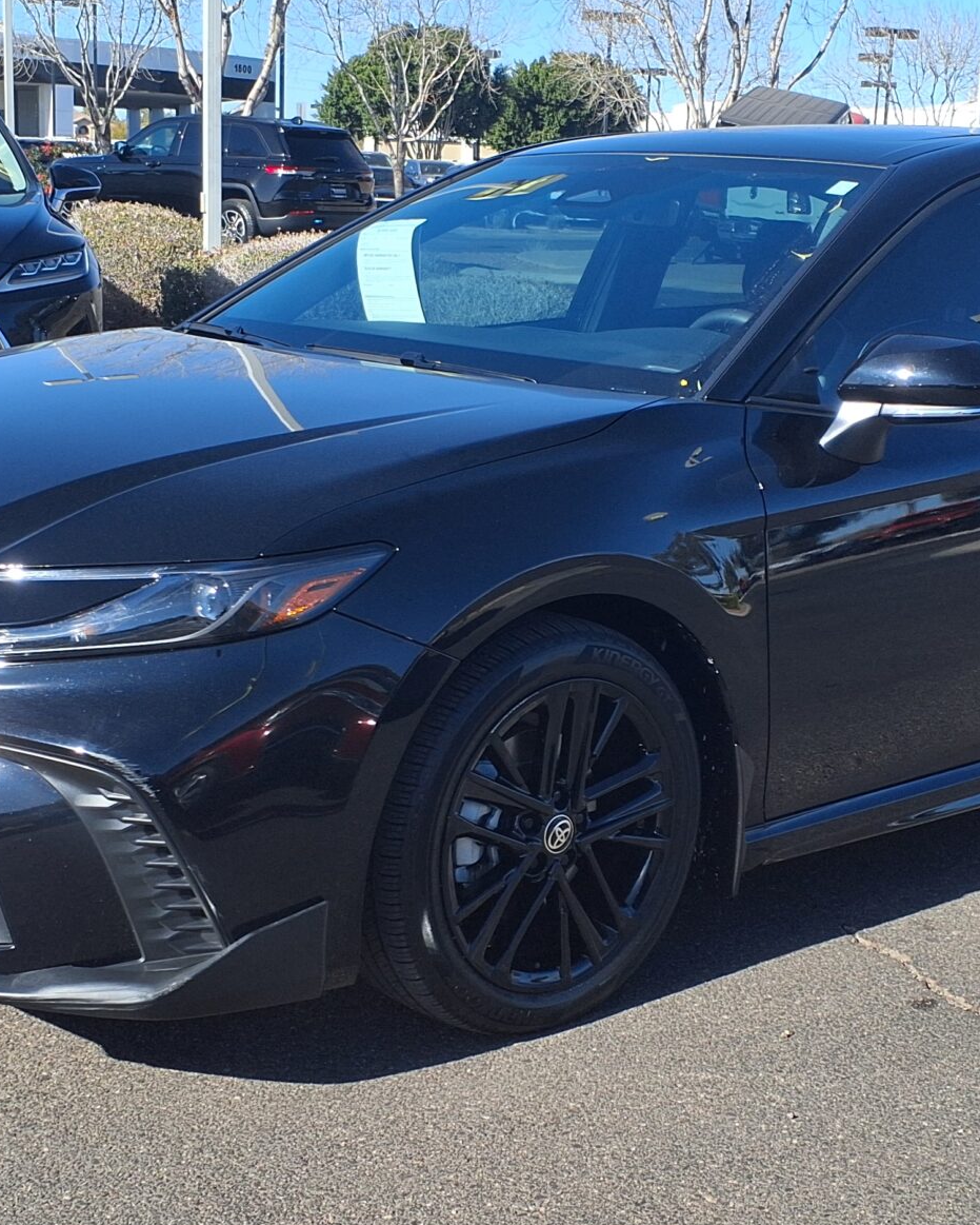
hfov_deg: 26.2
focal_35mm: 58
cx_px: 560
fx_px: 2102
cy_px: 647
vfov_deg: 32.5
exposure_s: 1/1302
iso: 40
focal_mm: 3.58
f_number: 1.9
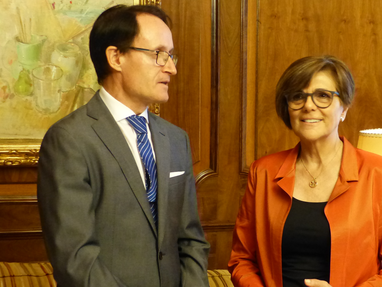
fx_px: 916
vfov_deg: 17.8
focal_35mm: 83
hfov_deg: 23.5
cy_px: 175
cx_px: 249
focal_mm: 9.9
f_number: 2.8
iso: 800
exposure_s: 1/30
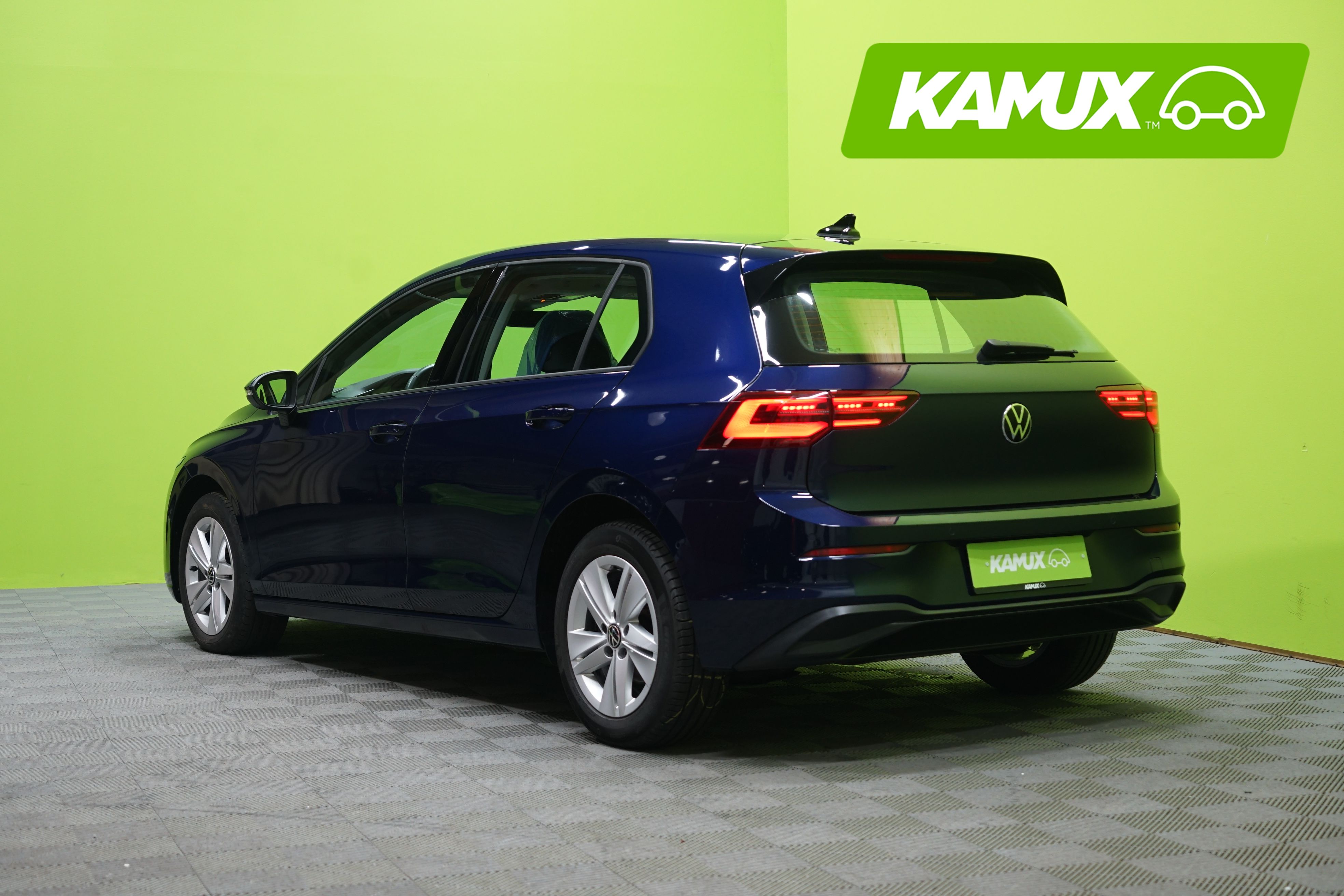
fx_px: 2053
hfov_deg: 36.2
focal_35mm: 55
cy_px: 448
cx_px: 672
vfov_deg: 24.6
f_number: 4.5
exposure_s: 1/20
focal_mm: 55
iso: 640
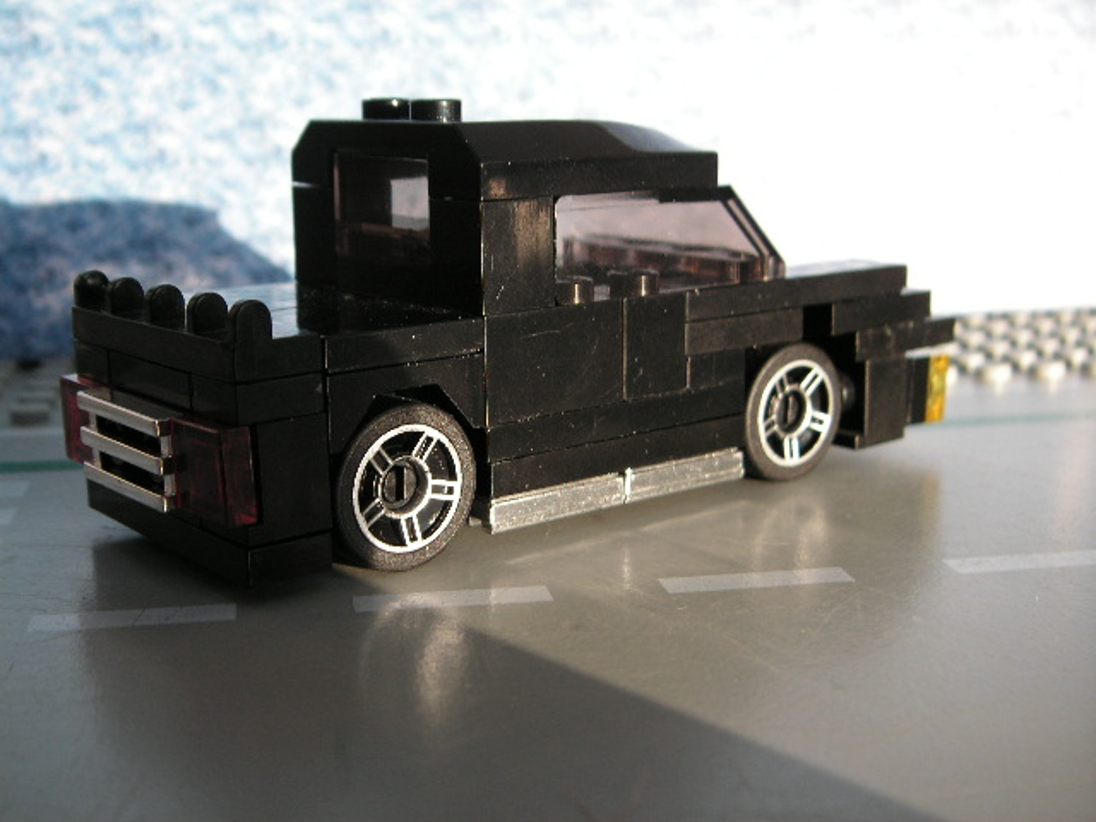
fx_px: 1488
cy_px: 411
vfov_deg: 30.9
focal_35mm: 47
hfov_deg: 40.4
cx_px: 548
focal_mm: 7.7
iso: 50
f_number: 3.6
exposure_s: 1/60
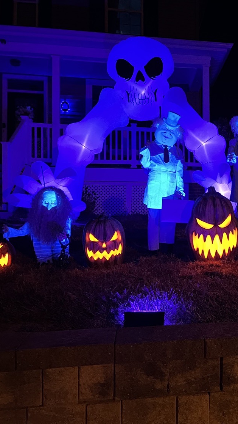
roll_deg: -0.7
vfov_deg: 52.8
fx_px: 426
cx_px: 216
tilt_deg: +0.6
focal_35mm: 38
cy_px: 213
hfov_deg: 29.8
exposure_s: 1/30
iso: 1000
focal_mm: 5.1
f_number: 1.6
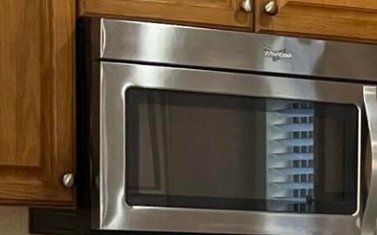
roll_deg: -2.0
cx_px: 616
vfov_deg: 6.9
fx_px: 1901
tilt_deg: -8.0
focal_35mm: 185
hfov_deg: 10.8
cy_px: 427
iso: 100
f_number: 1.5
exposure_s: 1/120
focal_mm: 5.7
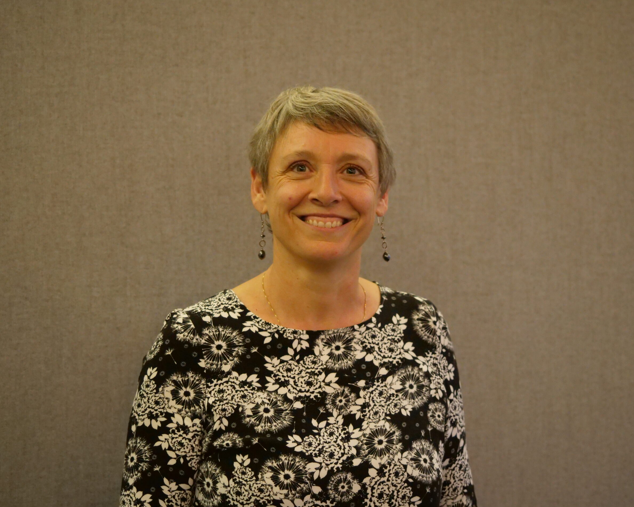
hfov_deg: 22.7
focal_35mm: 84
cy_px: 255
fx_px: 1576
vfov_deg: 18.3
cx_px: 333
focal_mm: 40
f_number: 2.8
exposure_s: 1/100
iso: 3200
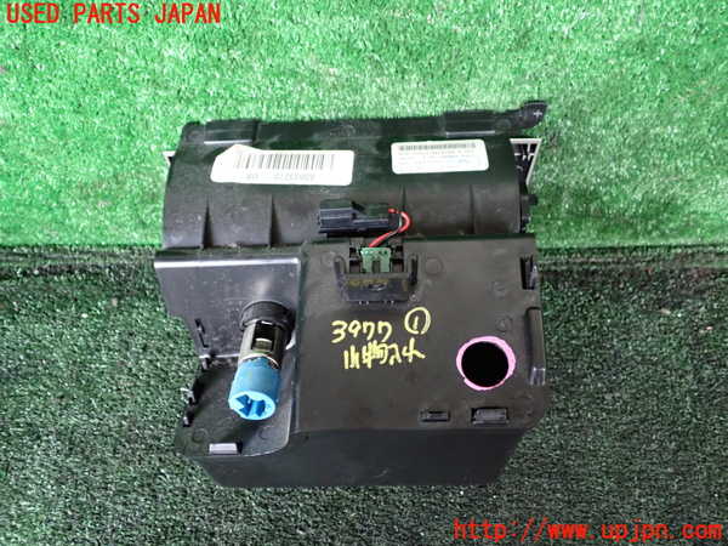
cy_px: 273
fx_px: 631
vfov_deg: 46.8
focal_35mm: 30
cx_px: 364
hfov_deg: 60.0
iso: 800
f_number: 2.3
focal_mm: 5.4
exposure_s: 1/30
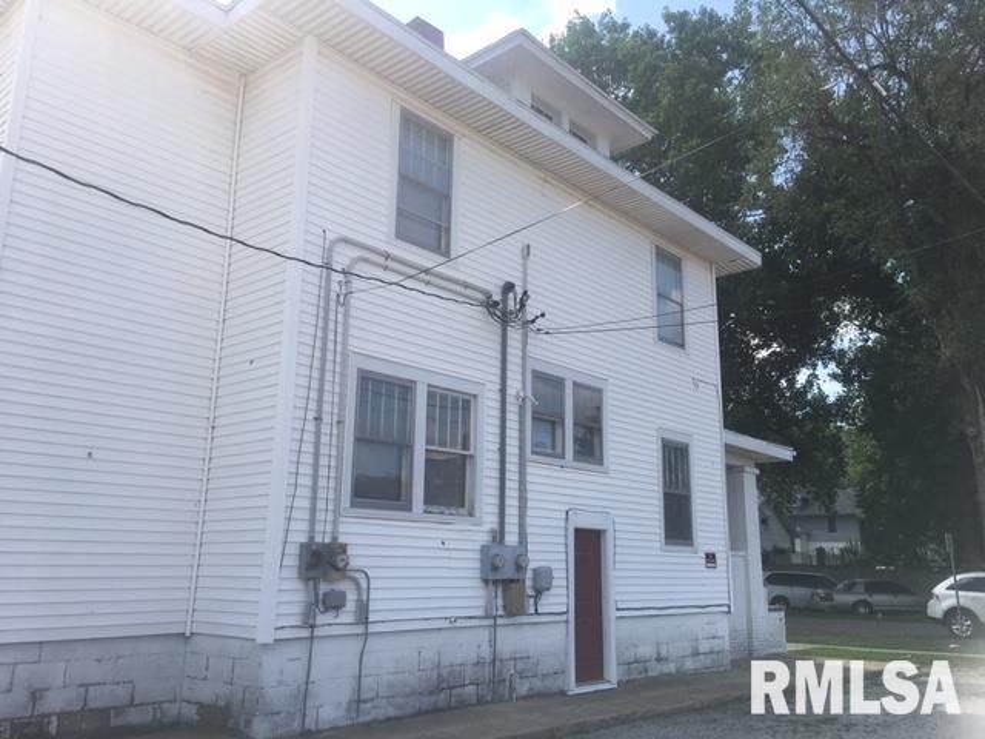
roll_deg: -0.2
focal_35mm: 29
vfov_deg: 48.2
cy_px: 370
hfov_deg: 61.7
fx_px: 825
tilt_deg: +15.1
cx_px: 492
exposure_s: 1/1099
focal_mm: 4.15
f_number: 2.2
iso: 25
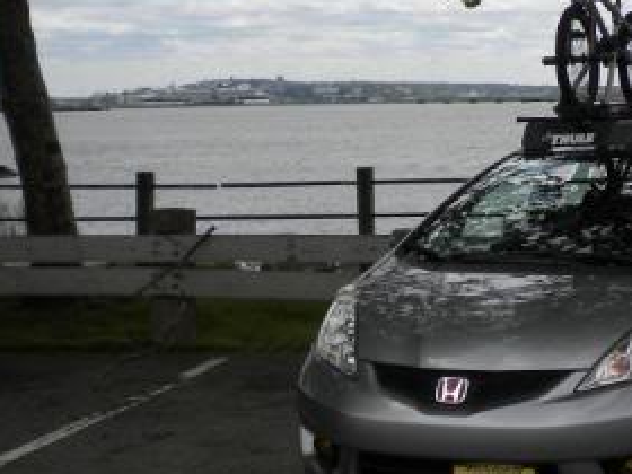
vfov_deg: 18.3
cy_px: 122
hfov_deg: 22.9
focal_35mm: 80
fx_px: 1461
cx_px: 702
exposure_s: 1/758
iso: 80
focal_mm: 6.3
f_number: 4.6
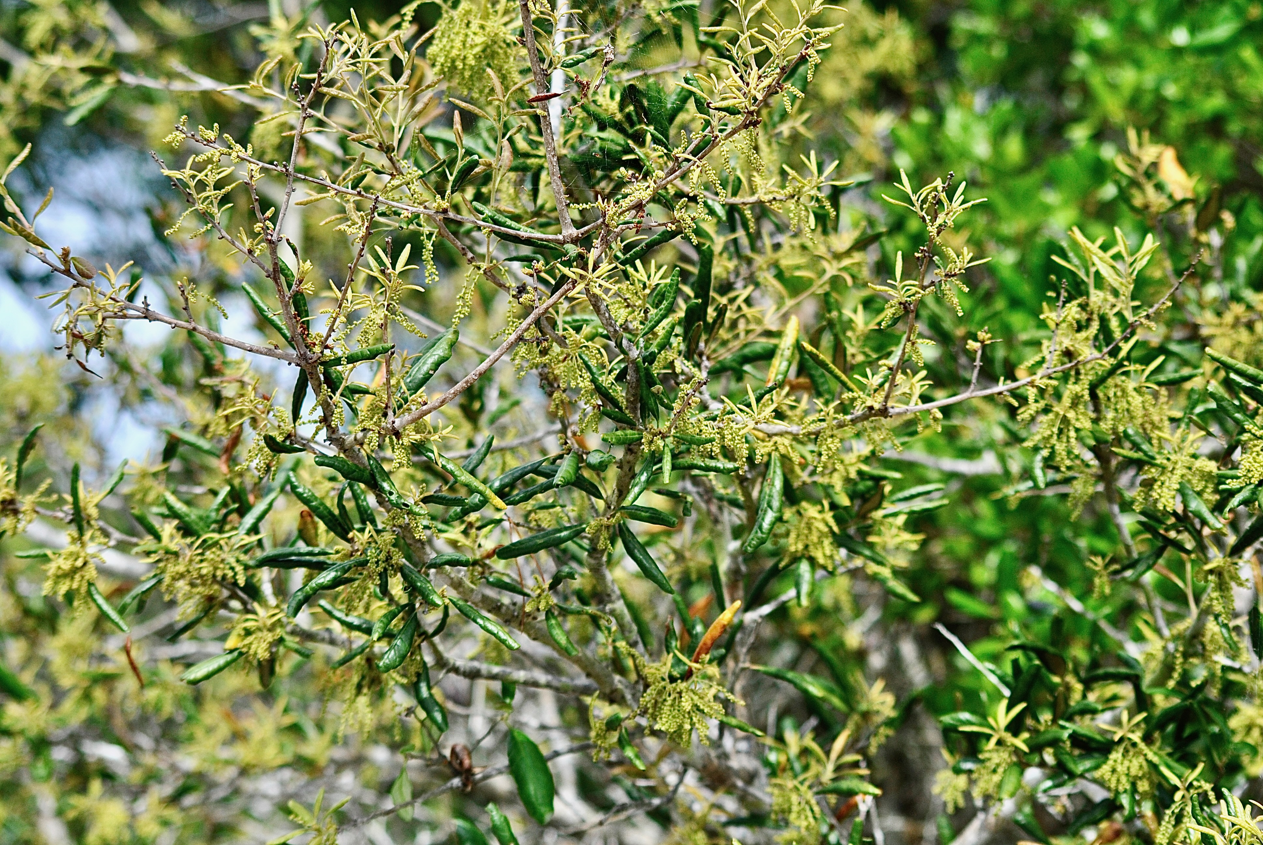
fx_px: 3688
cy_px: 422
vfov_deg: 13.1
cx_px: 632
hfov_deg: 19.4
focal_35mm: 105
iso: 100
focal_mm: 70
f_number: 5.6
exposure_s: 1/500
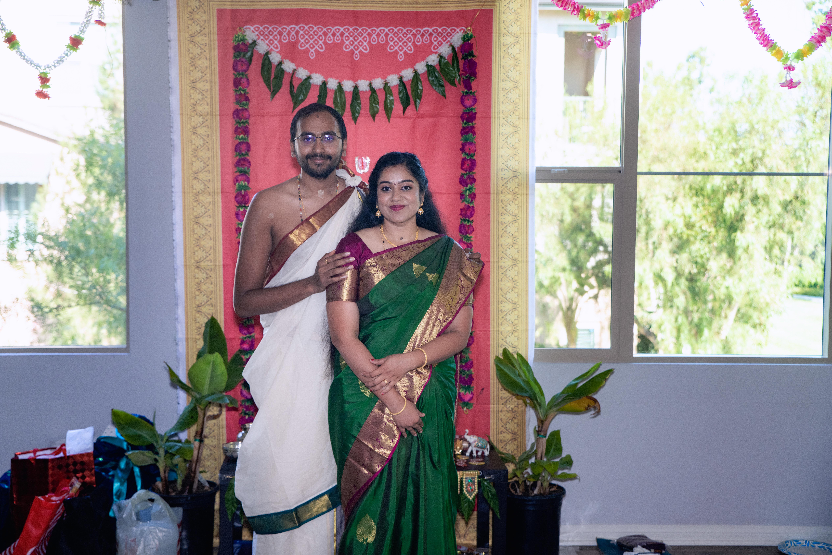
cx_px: 416
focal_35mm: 55
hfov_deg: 36.2
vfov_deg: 24.6
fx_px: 1271
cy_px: 278
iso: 320
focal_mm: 55
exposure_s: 1/250
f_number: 4
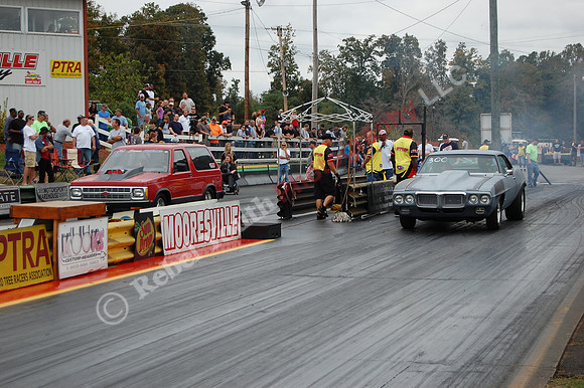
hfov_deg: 27.0
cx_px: 292
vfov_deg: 18.2
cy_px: 194
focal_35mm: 75
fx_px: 1216
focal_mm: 50
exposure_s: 1/1000
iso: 360
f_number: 5.6
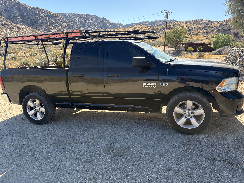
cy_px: 92
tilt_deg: -14.2
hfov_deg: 67.3
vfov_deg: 53.1
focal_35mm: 26
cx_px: 122
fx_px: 183
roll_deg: -1.6
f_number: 1.6
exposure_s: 1/1239
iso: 64
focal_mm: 5.96
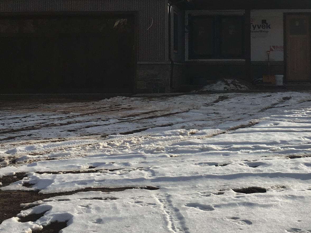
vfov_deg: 19.6
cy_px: 30
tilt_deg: +5.2
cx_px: 219
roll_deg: -0.4
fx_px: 665
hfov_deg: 26.1
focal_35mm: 74
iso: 25
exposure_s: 1/2959
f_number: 2.2
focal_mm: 4.15
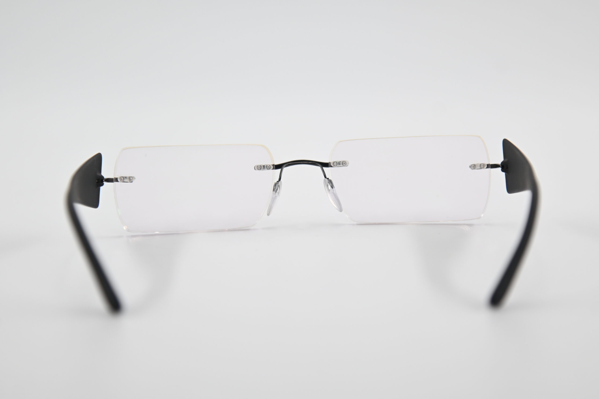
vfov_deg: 9.1
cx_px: 300
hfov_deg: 13.7
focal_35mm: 150
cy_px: 200
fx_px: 2496
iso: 200
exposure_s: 1/400
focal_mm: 100
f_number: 4
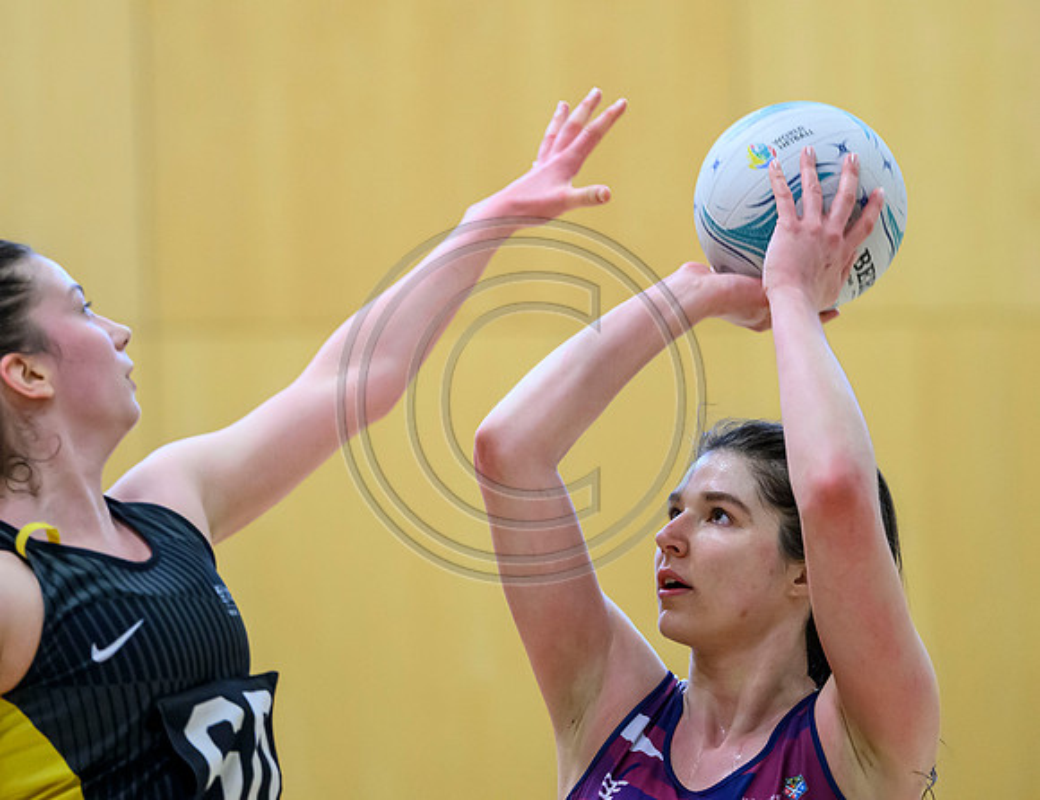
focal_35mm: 335
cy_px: 191
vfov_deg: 4.5
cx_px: 509
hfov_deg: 5.9
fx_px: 10165
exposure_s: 1/800
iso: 4000
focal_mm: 200
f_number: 3.2
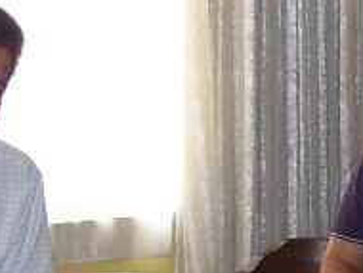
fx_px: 2383
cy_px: 231
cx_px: 342
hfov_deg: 8.7
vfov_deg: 6.6
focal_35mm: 227
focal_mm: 6
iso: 200
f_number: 2.7
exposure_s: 1/60
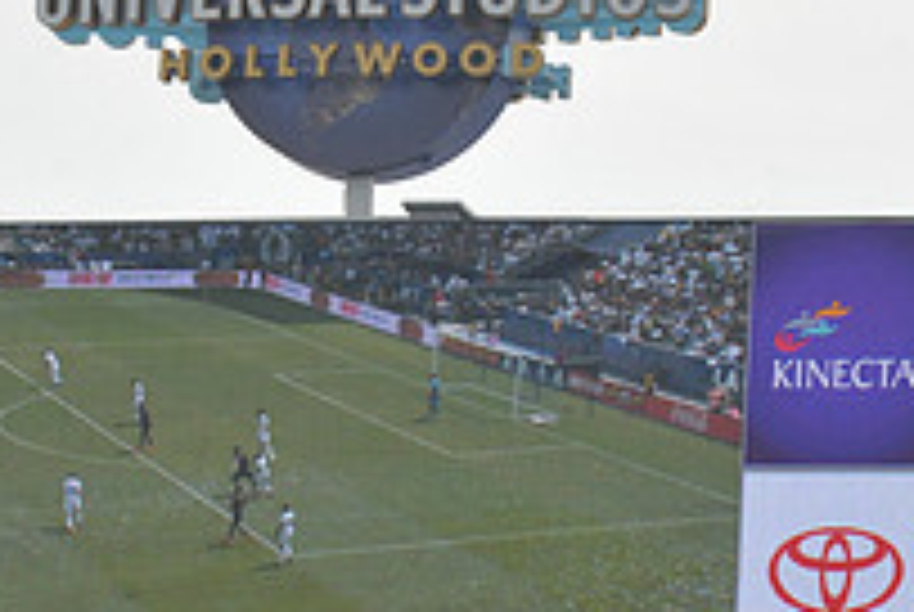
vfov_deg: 3.5
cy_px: 486
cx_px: 243
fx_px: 10145
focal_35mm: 399
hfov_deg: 5.2
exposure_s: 1/500
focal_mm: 140
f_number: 11
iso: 320
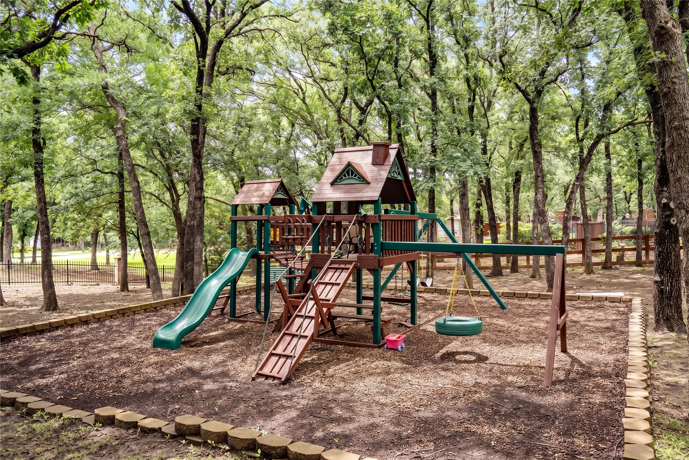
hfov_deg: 67.4
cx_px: 344
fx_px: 517
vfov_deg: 47.9
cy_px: 230
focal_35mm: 27
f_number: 7.1
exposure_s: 1/40
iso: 400
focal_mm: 27
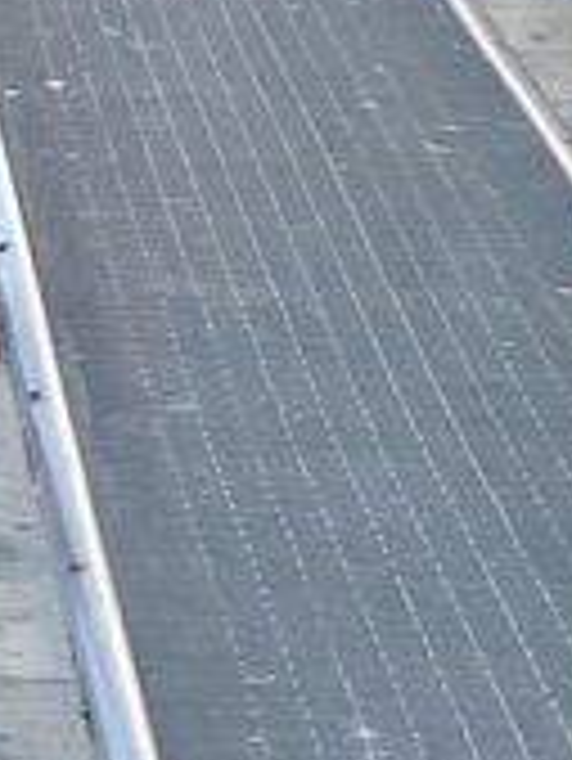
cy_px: -139
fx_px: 5413
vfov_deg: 8.0
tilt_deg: -6.7
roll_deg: +0.7
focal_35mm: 246
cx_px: -392
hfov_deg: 6.0
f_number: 2
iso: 20
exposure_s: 1/516
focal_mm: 6
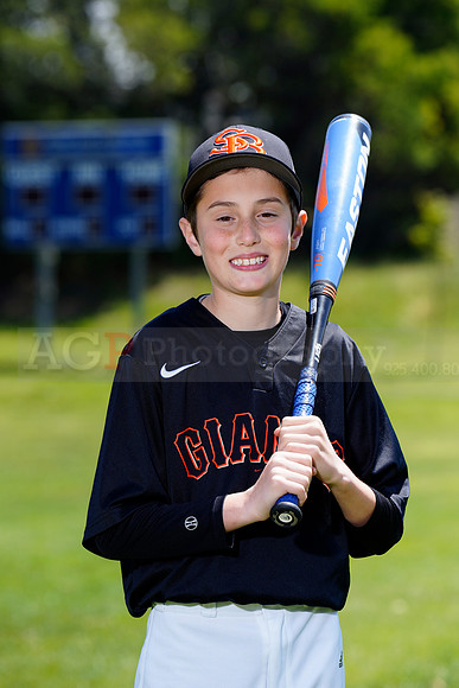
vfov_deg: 11.1
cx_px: 230
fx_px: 3536
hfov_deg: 7.4
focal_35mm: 185
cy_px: 344
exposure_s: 1/250
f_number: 6.3
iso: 100
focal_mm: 185
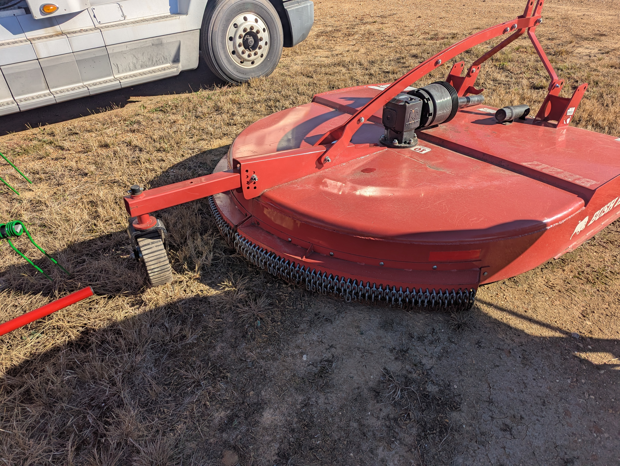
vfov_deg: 56.9
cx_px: 310
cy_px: 233
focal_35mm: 24
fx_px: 430
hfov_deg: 71.5
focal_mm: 6.81
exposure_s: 1/1715
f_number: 1.85
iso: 41
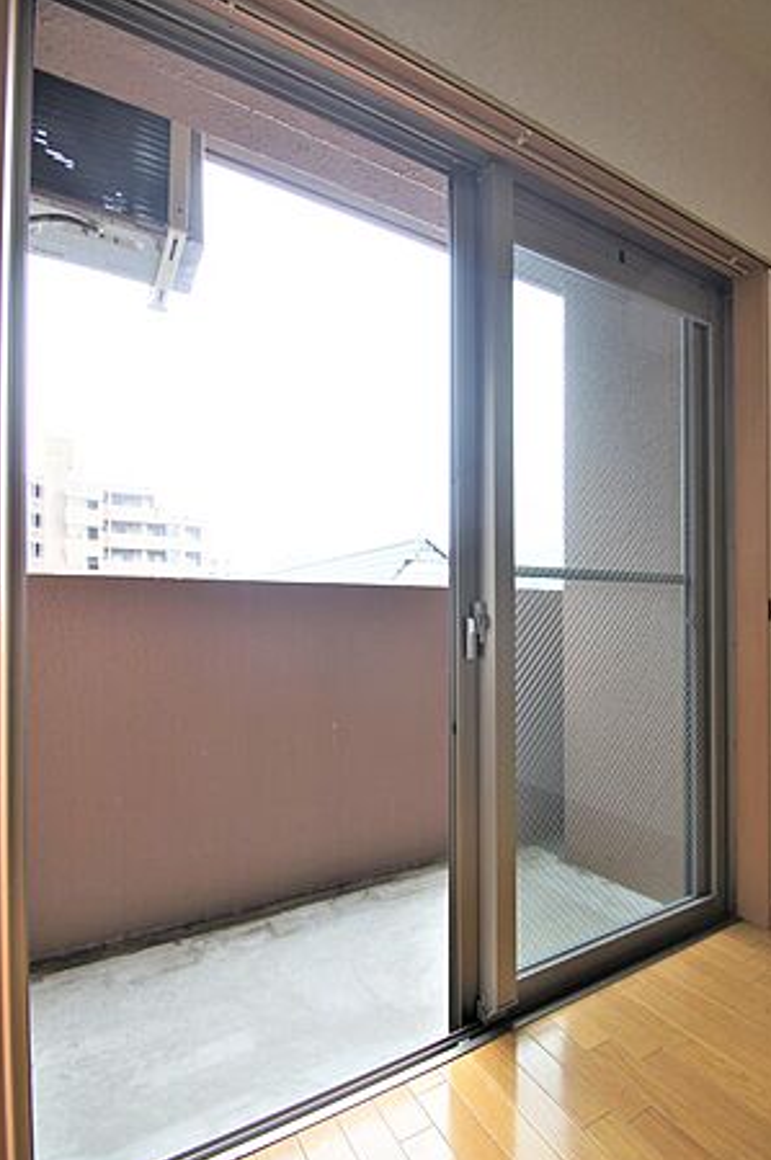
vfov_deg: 96.7
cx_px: 373
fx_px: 515
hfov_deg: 73.6
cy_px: 611
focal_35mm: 16
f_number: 4
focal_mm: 10
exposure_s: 1/40
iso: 100
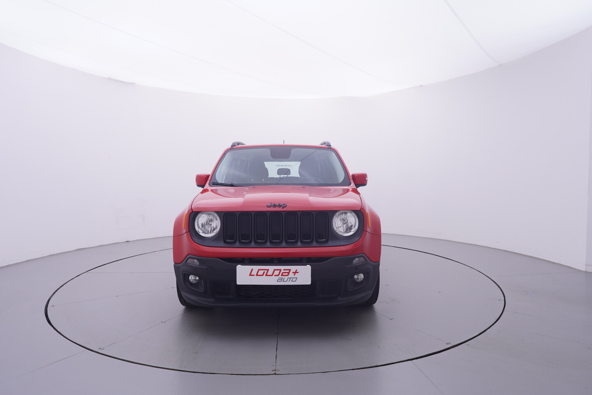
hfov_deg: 77.3
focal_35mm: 22
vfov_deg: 56.2
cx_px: 296
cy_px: 198
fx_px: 370
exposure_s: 1/80
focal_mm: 15
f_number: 5
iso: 200
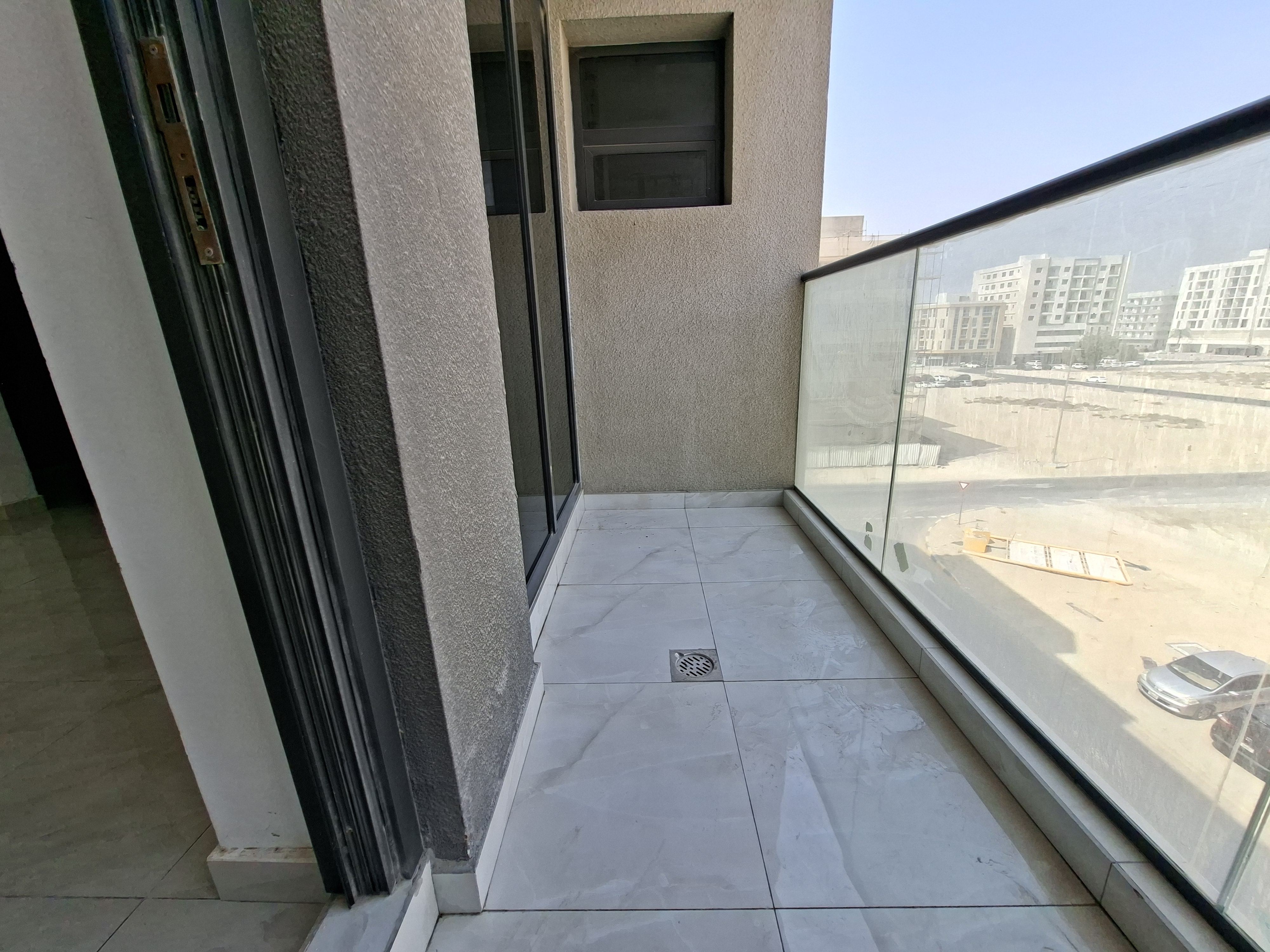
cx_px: 635
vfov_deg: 89.9
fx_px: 477
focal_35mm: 13
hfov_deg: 106.2
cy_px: 476
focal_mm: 1.74
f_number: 2.2
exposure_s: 1/471
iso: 40
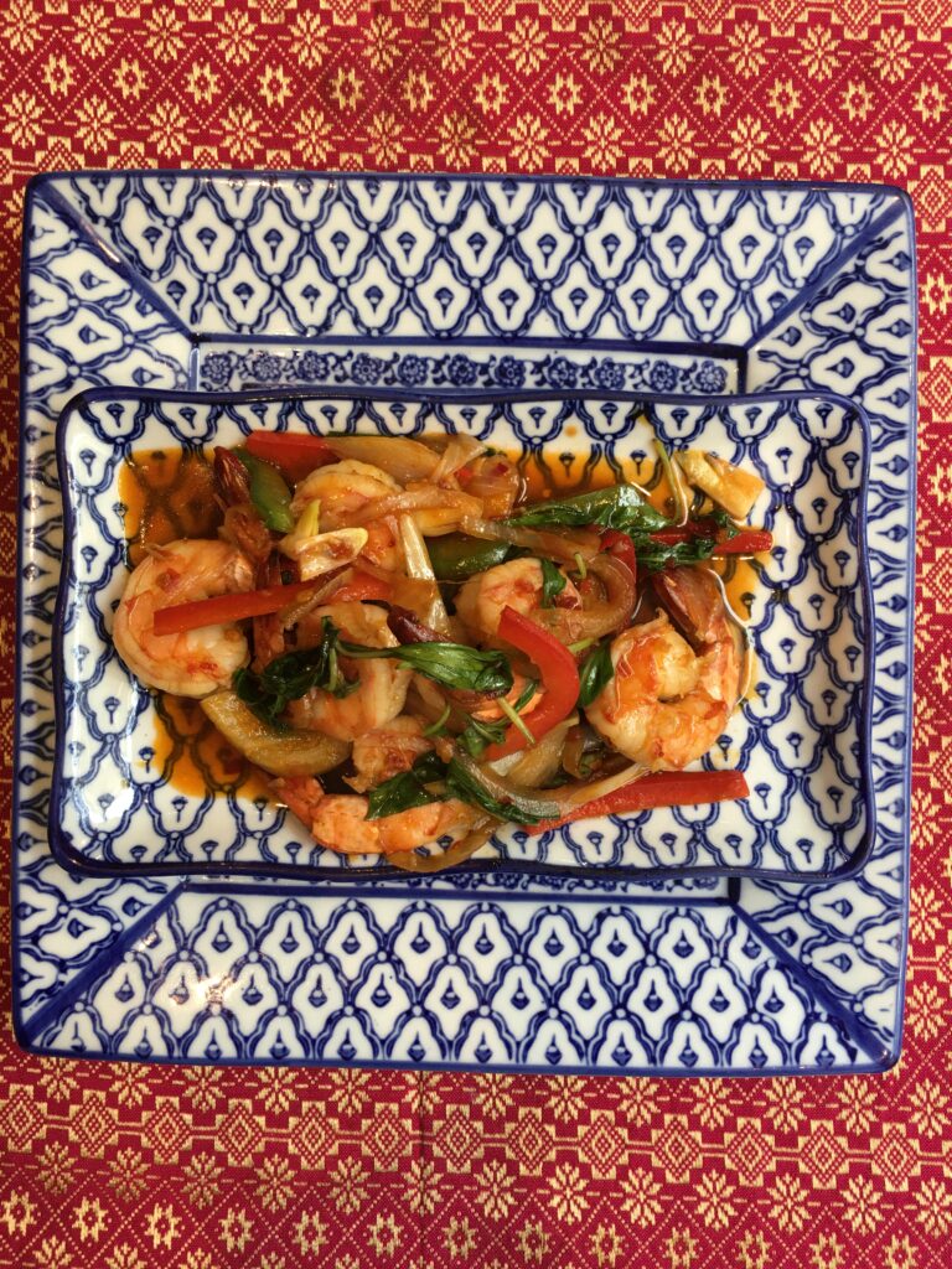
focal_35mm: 29
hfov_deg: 48.2
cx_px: 476
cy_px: 634
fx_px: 1063
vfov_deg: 61.7
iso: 32
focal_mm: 4.15
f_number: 2.2
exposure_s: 1/33
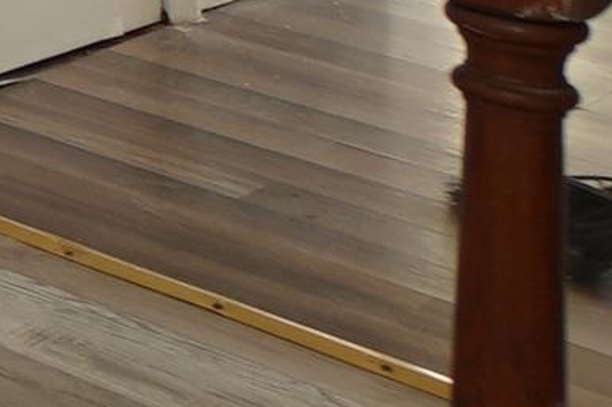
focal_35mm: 118
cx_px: -1424
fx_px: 2004
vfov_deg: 9.9
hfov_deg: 10.1
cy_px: -635
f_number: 4
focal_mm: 10
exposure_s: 1/20
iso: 200
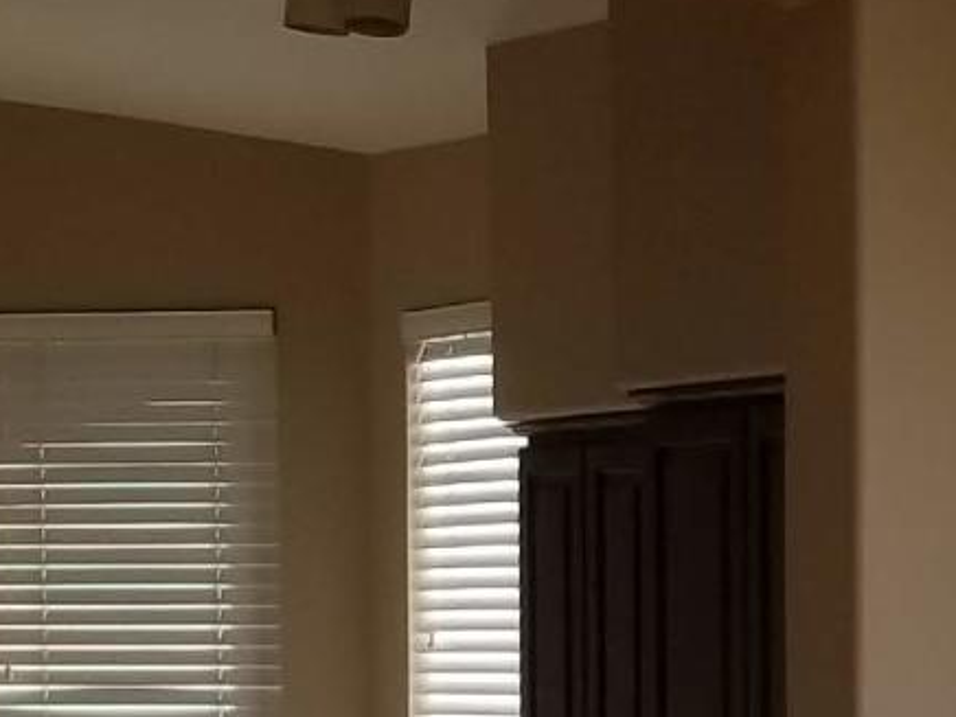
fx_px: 4943
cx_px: 1265
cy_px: 803
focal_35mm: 179
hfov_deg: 10.8
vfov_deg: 8.2
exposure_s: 1/588
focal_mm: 4.3
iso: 50
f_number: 1.7
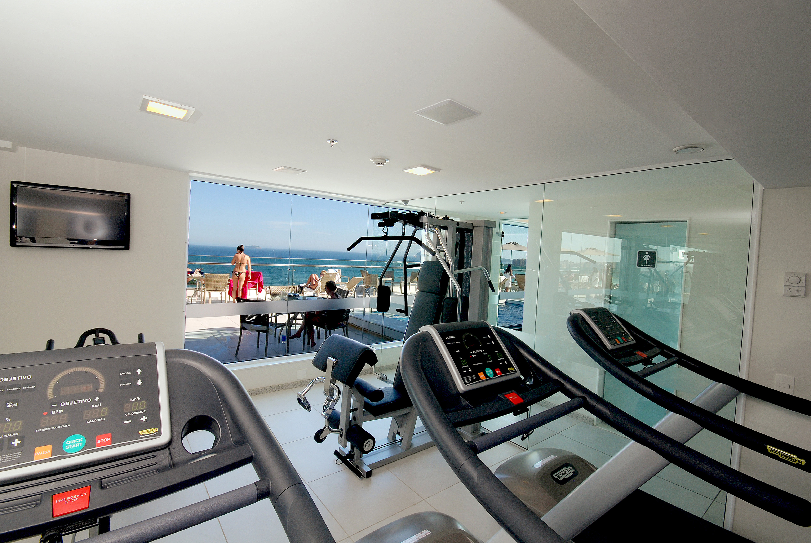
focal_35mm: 15
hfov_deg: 100.3
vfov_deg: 77.5
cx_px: 406
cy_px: 272
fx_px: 338
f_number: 11
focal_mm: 10
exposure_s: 1/20
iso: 200
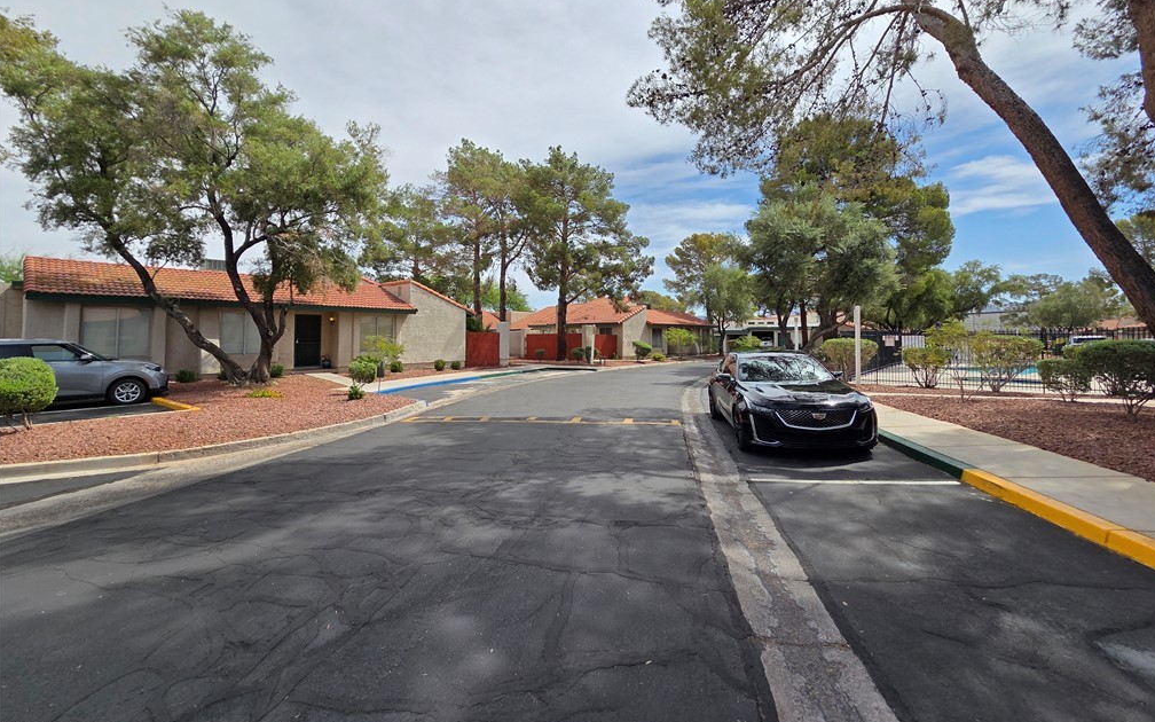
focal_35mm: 14
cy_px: 317
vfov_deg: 78.3
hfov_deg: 105.3
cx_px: 583
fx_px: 441
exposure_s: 1/2296
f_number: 2.2
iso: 50
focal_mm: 2.2
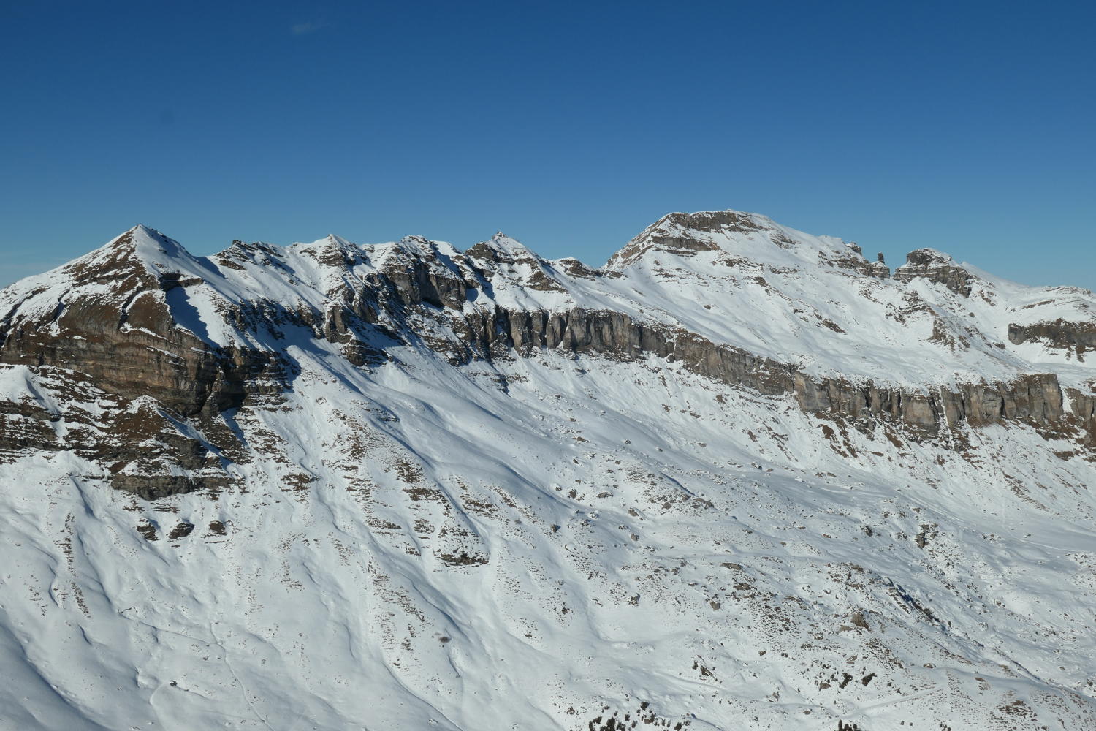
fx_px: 1248
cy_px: 366
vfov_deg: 32.6
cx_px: 548
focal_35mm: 41
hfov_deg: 47.4
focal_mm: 15.1
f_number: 8
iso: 200
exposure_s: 1/1600
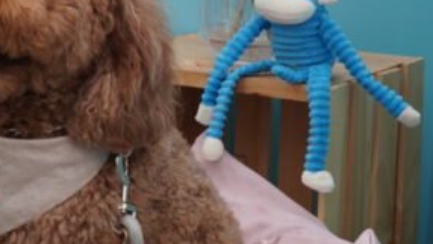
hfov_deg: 11.2
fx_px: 2147
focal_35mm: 187
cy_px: 126
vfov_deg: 6.5
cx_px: -167
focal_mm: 33.2
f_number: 5.6
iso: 100
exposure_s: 1/250
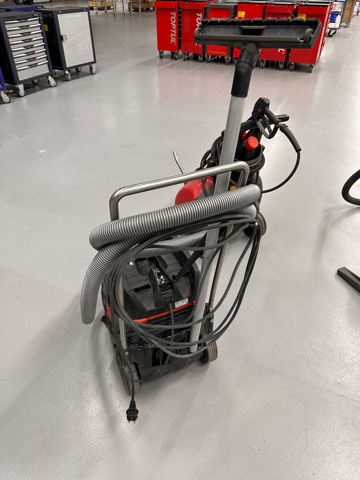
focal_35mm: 24
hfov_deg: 56.8
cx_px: 180
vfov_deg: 71.6
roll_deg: -0.7
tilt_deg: -37.9
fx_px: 333
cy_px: 240
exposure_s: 1/100
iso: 200
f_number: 1.78
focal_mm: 6.86
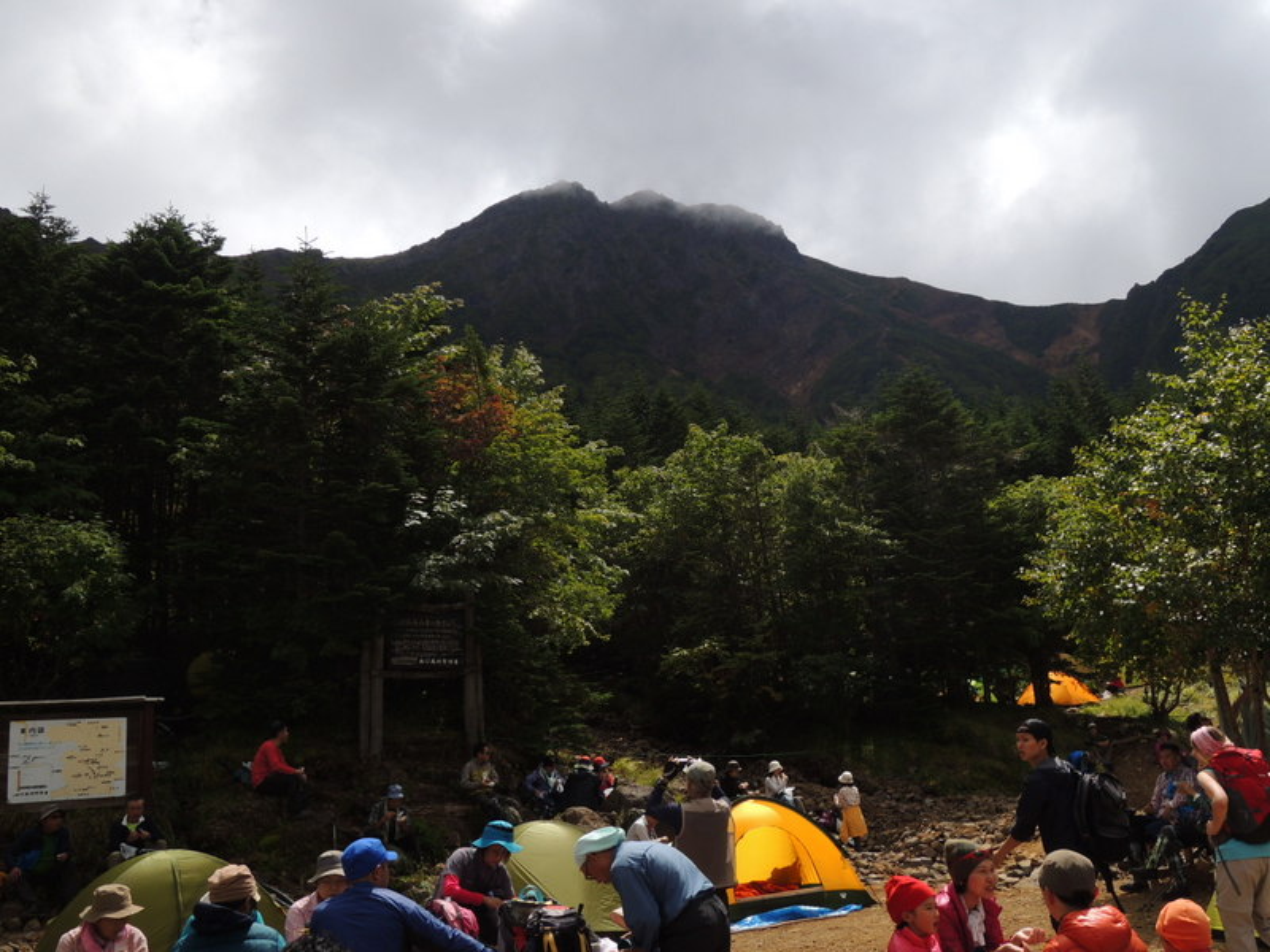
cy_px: 476
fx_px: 1137
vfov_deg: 45.4
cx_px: 635
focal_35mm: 31
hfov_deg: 58.4
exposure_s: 1/1600
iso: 100
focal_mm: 5.5
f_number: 3.3
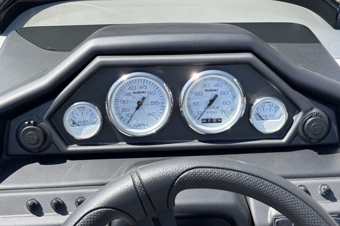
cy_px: 99
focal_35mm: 55
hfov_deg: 36.3
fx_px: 519
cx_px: 172
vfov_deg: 24.6
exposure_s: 1/1007
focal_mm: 5.96
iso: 32
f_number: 1.6
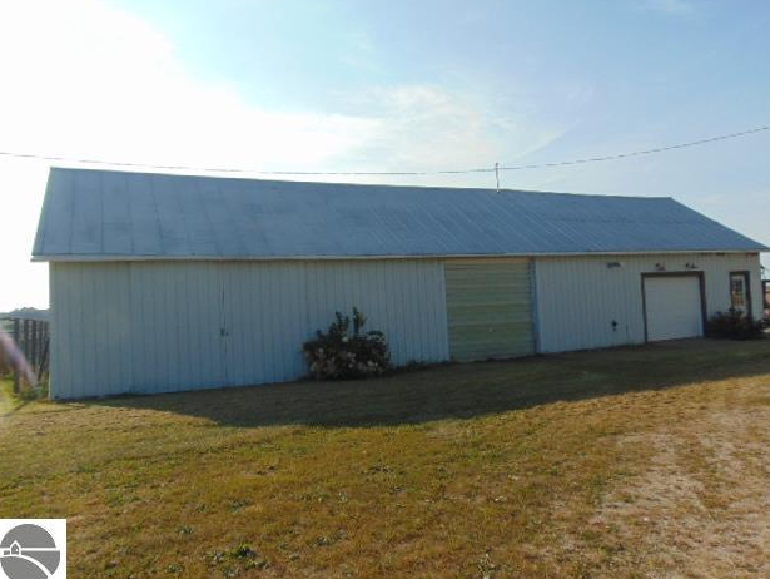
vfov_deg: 53.1
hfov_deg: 67.3
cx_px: 386
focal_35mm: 26
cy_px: 292
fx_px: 579
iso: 80
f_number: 7.7
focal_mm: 4.5
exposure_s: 1/250
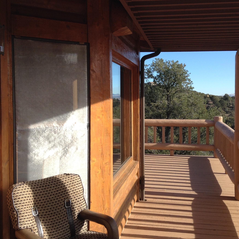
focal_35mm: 43
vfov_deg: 39.1
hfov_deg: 39.1
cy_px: 108
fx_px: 336
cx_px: 134
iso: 25
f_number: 2.4
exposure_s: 1/706
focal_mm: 3.3
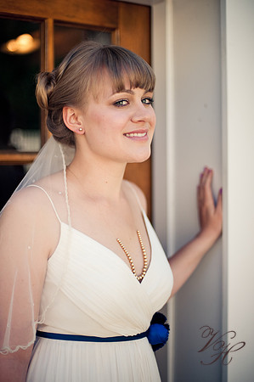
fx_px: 530
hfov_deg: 26.9
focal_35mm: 50
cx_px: 127
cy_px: 191
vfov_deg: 39.6
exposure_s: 1/5000
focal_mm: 50
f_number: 1.4
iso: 200
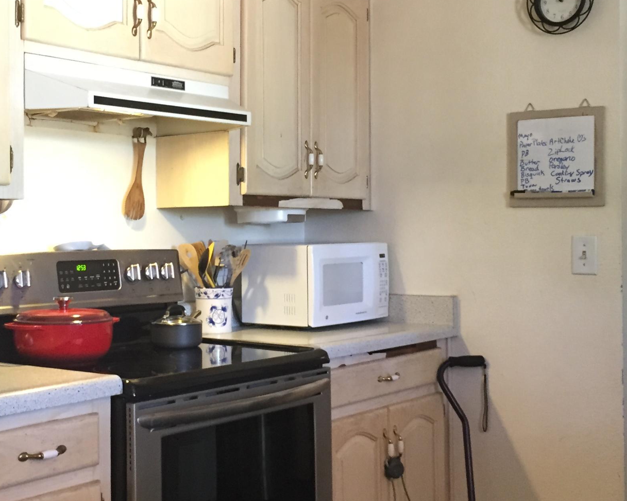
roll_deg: -0.1
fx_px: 1002
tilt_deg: +1.2
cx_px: 261
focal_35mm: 54
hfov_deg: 34.7
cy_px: 232
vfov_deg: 28.1
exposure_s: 1/24
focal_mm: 4.15
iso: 250
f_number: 2.2
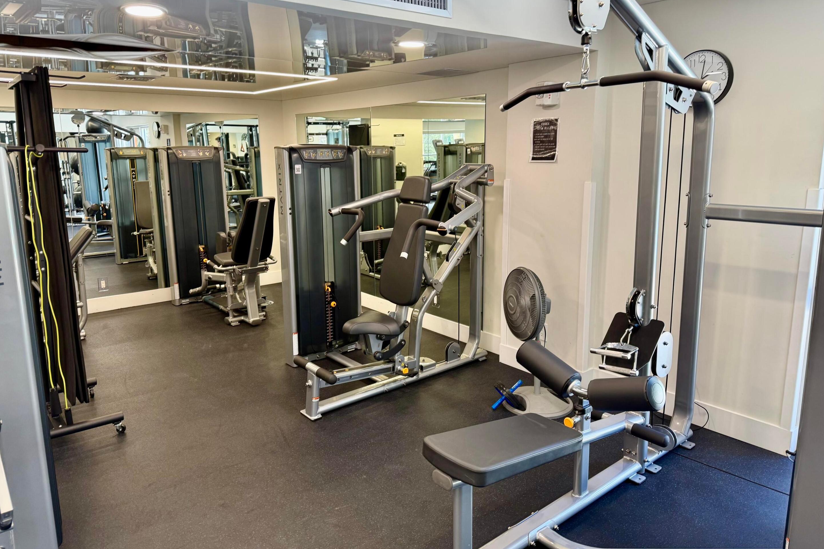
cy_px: 261
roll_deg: +0.3
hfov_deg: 71.5
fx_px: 572
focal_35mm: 25
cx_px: 412
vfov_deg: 51.3
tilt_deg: -9.0
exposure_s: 1/60
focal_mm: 6.76
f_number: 1.78
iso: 125
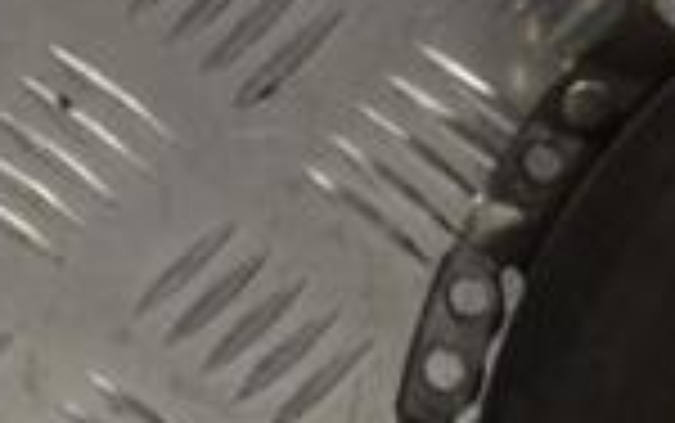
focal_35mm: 336
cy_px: 508
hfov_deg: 6.2
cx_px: 1004
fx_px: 6186
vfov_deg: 3.9
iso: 3200
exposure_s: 1/320
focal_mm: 55
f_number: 9
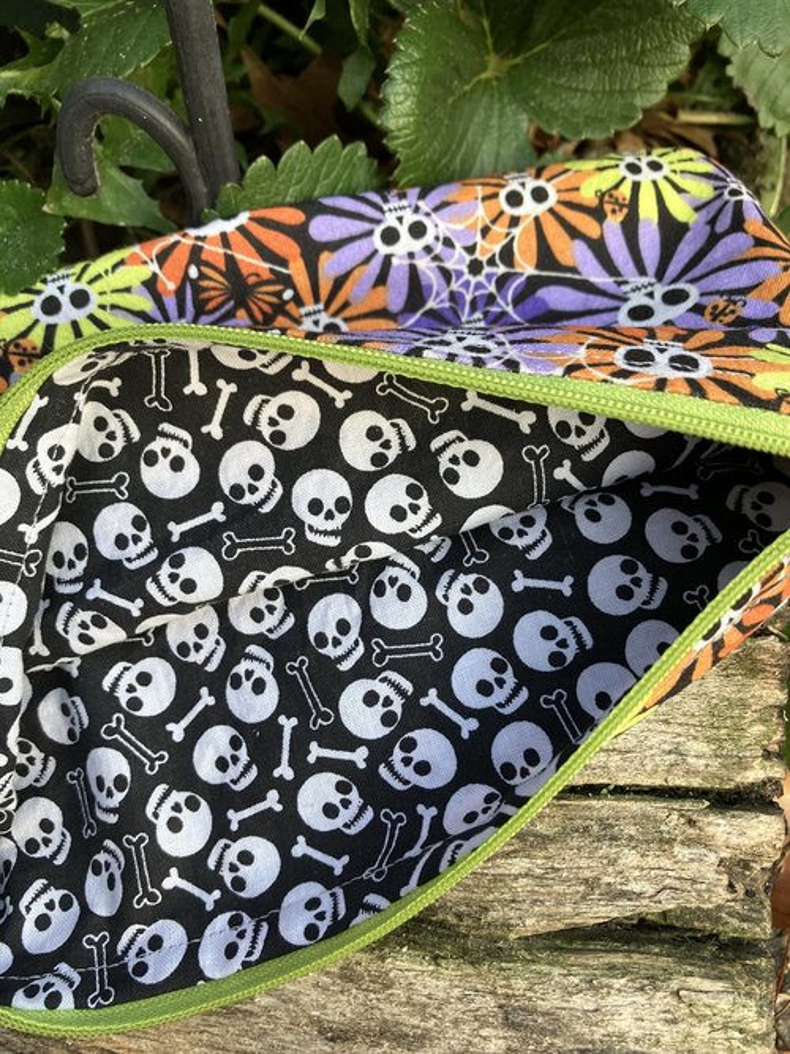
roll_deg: -2.9
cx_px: 395
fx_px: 852
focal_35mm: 28
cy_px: 527
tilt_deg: -42.5
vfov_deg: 63.5
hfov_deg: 49.7
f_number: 1.8
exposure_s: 1/113
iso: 80
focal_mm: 3.99
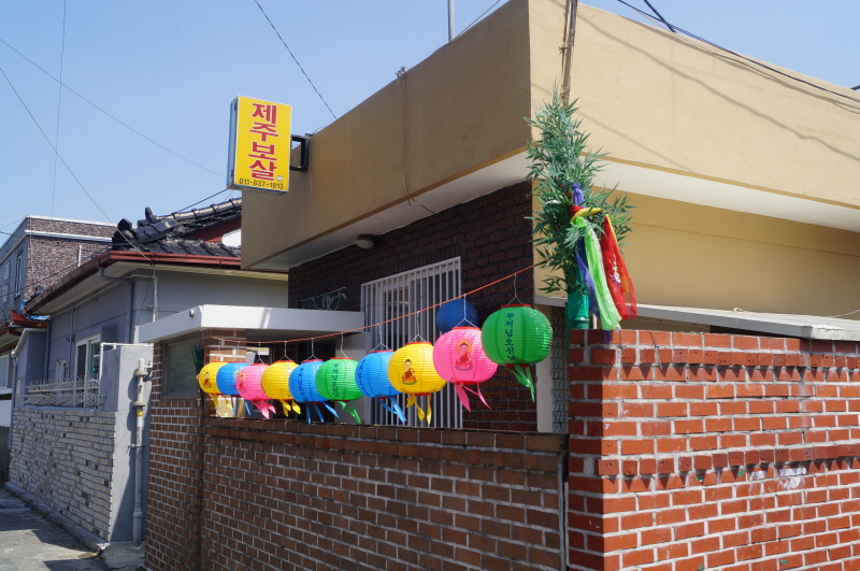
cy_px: 286
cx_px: 430
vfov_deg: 36.8
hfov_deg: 53.2
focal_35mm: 36
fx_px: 859
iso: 100
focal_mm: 24
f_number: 13
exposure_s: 1/125
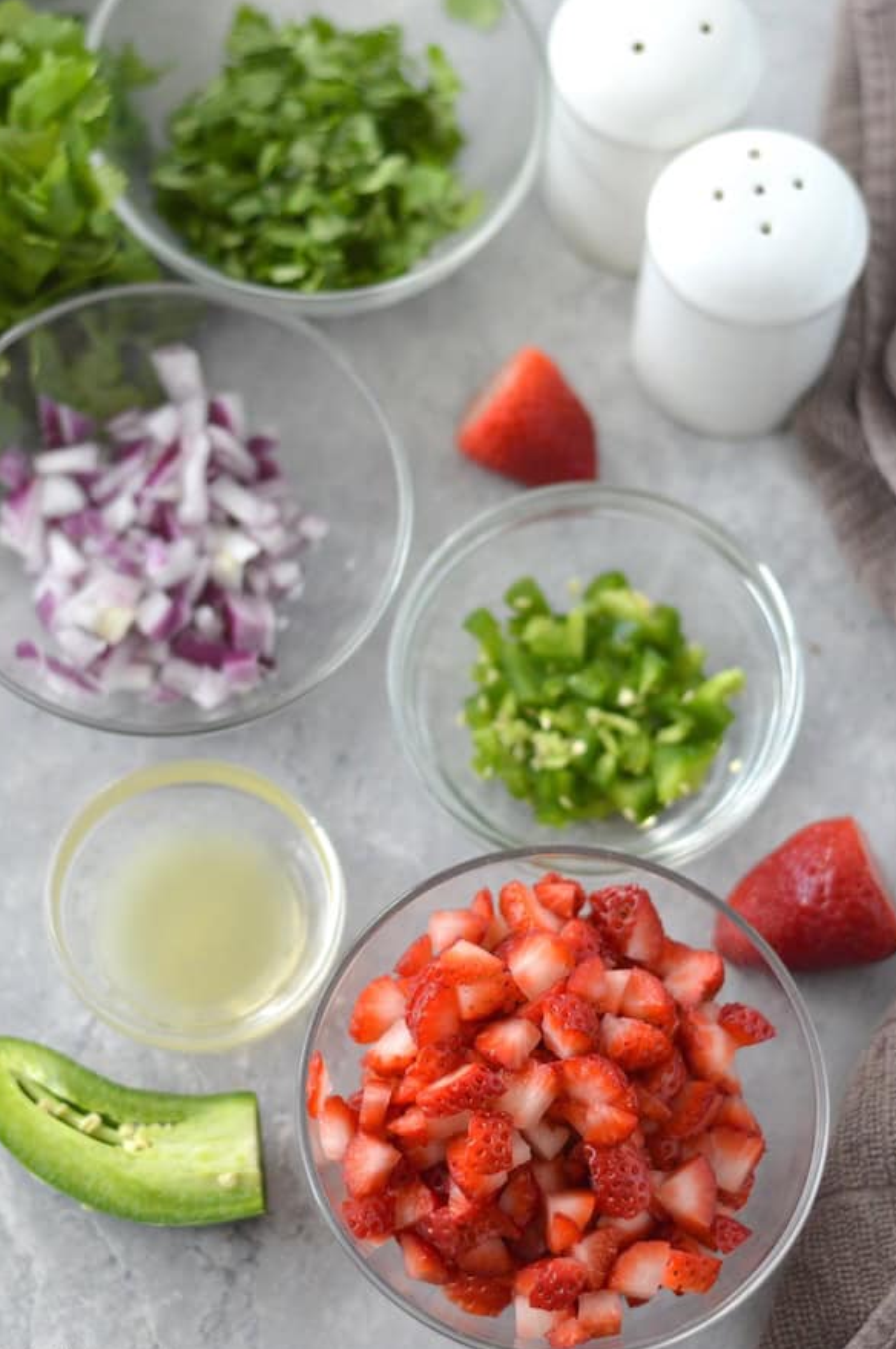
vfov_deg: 26.3
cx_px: 446
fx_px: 2881
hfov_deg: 17.7
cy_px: 686
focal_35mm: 77
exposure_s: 1/500
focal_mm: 50
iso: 1600
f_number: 2.2
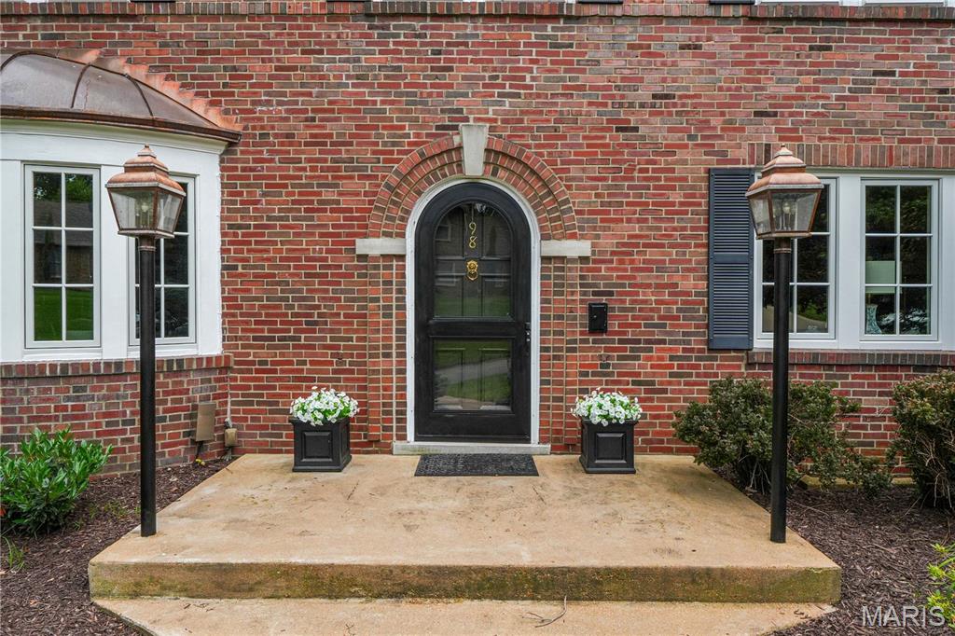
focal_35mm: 26
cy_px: 318
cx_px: 478
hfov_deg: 70.5
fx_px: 676
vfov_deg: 50.4
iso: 400
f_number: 8
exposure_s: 1/640
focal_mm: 17
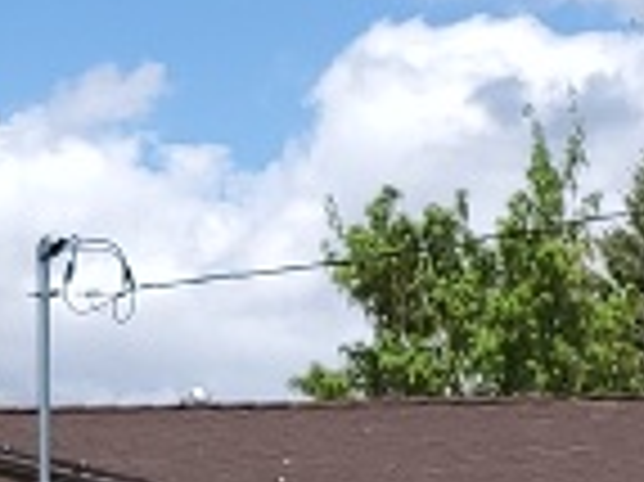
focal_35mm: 186
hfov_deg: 10.6
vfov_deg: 8.0
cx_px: 158
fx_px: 3457
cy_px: 207
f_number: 1.5
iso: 50
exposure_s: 1/3264
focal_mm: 4.3
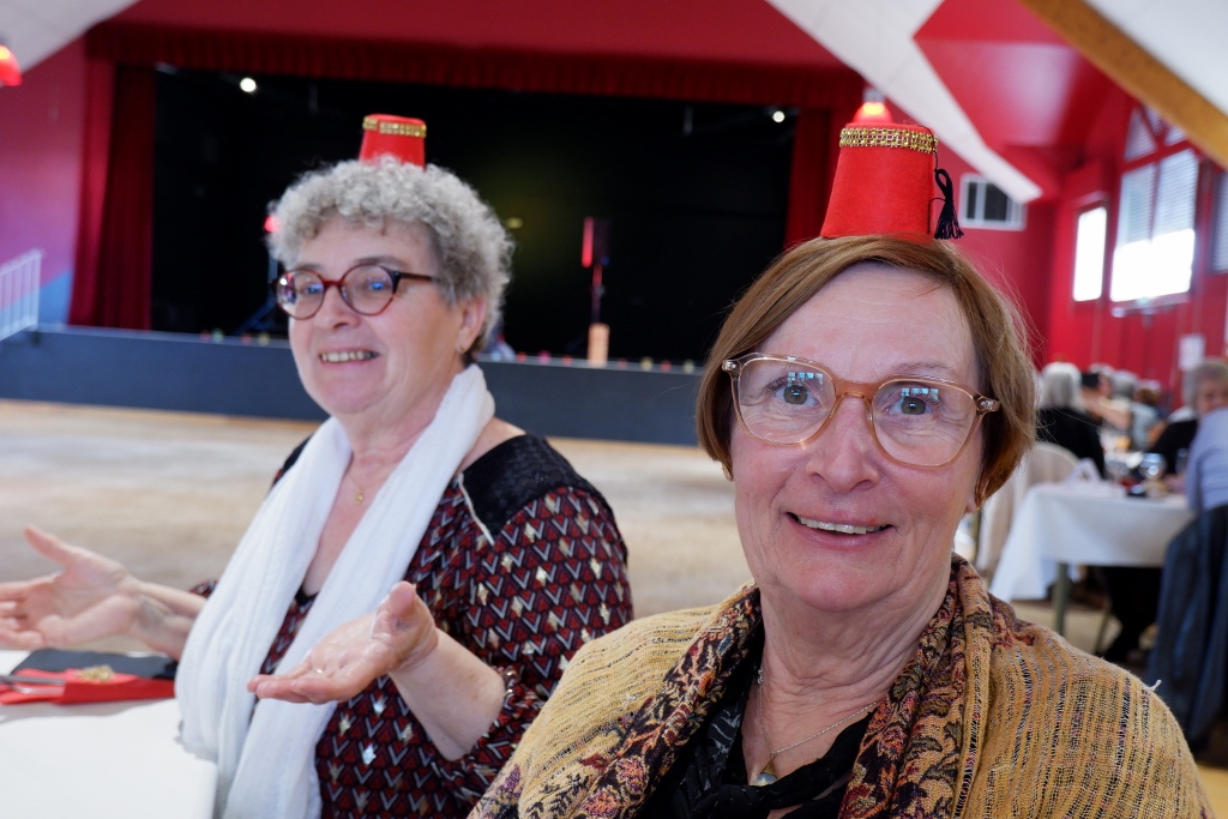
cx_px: 614
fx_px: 1228
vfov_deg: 36.9
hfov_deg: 53.1
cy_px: 410
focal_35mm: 36
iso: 1600
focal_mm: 24.9
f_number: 4.4
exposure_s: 1/52
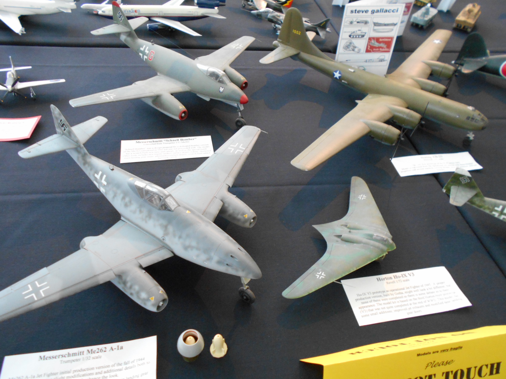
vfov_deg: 53.1
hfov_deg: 67.3
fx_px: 380
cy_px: 190
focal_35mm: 26
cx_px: 253
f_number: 3.2
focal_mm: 4.6
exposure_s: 1/20
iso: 400
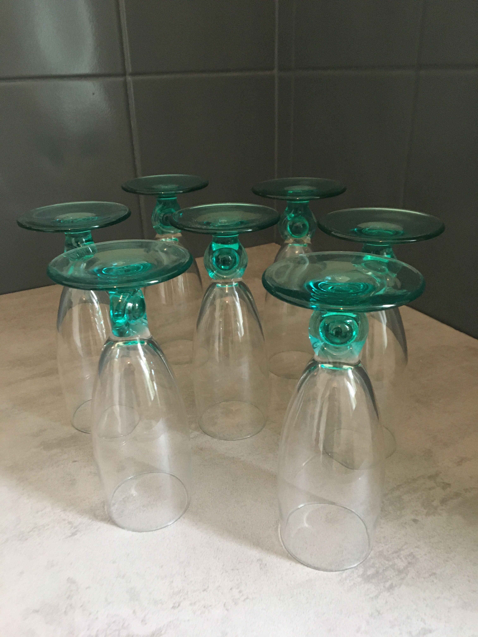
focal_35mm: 29
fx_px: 534
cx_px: 239
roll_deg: +2.0
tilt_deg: -26.6
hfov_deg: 48.2
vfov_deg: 61.7
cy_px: 318
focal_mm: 4.15
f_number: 2.2
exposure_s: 1/25
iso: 200
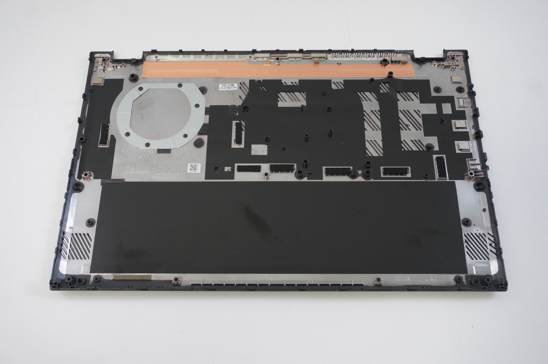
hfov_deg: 53.2
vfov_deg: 36.8
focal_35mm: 36
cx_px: 274
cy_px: 182
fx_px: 547
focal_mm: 24
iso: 1600
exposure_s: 1/100
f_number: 5.6
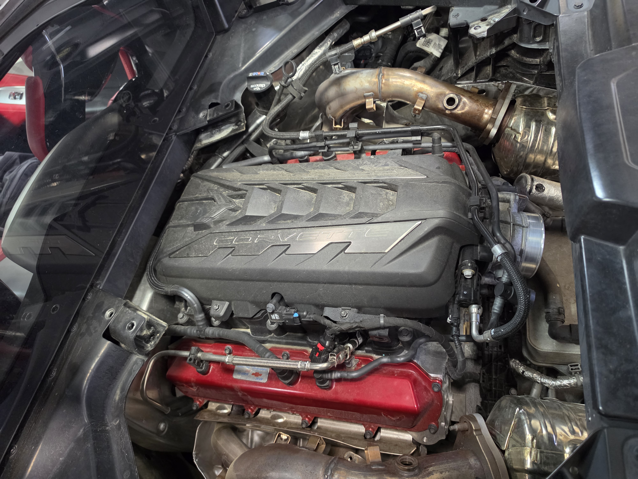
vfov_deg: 58.9
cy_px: 240
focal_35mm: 23
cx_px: 319
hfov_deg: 73.9
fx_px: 424
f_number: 1.4
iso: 800
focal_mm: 6.5
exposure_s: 1/60
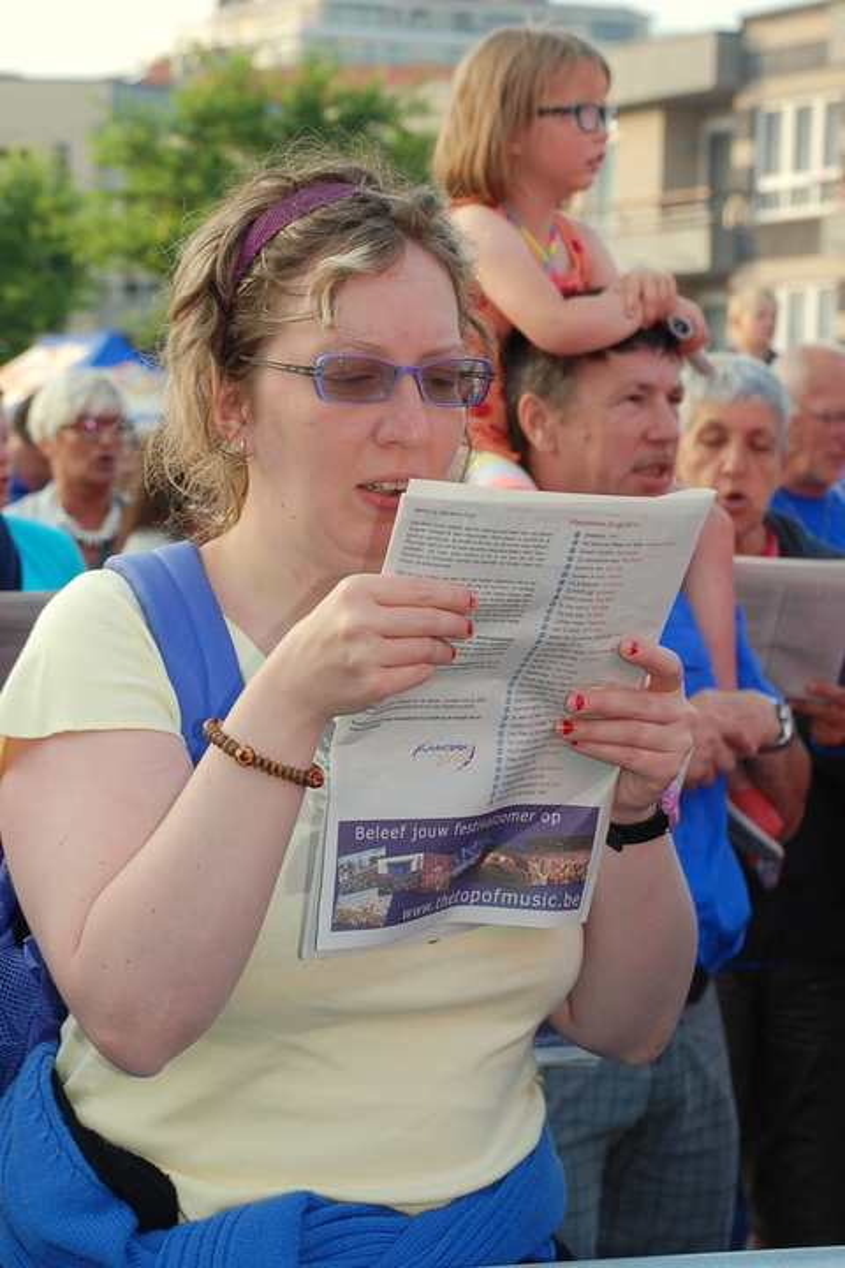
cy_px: 634
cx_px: 422
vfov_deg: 23.4
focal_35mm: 87
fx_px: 3063
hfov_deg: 15.7
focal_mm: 58
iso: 320
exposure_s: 1/160
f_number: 6.3
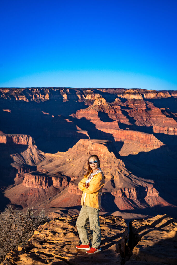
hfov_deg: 22.6
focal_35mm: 60
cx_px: 88
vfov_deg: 33.4
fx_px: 442
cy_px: 132
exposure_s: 1/250
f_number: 8
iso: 200
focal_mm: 40
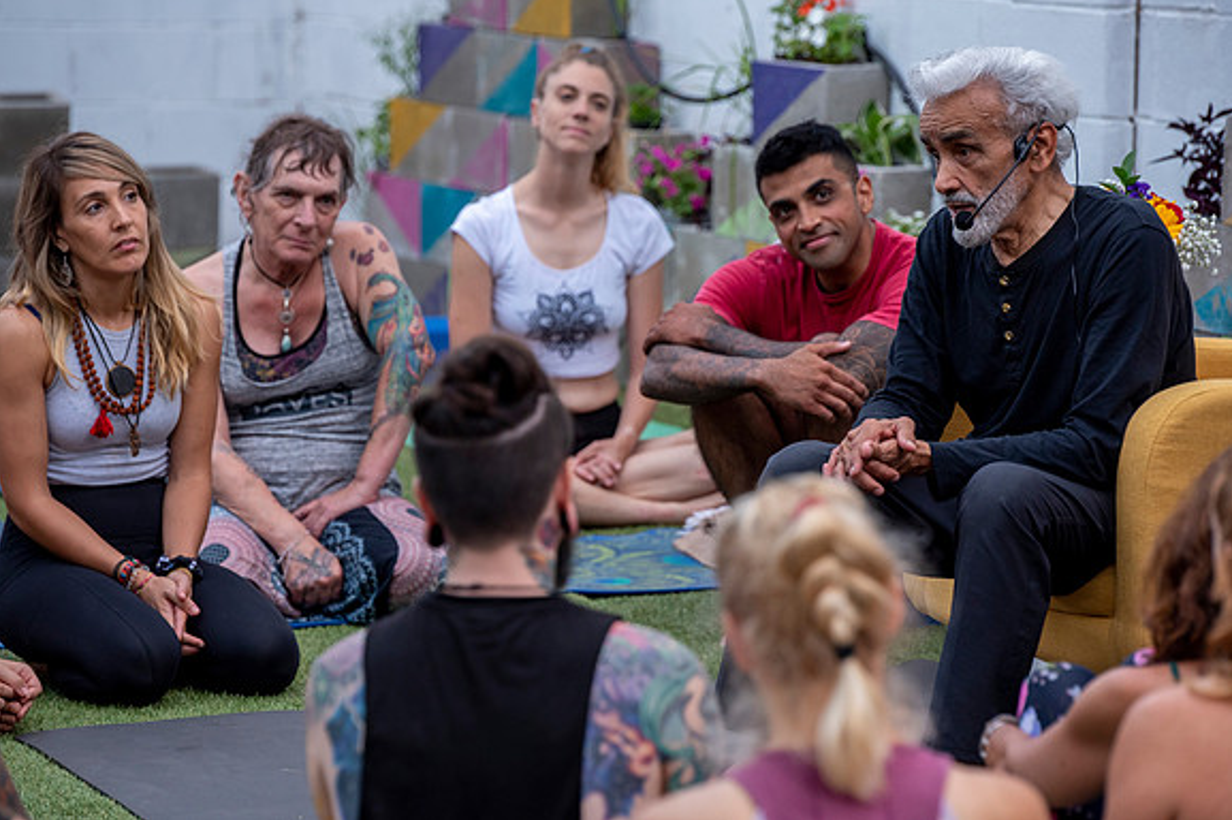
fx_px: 5677
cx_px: 617
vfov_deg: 8.3
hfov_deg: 12.4
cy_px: 409
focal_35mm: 166
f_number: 4.5
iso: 800
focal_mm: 165
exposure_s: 1/250
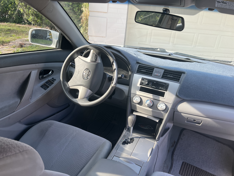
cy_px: 88
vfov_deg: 53.1
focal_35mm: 26
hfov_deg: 67.3
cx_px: 117
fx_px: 176
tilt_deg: -22.7
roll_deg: -5.0
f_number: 1.5
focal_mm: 5.7
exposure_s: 1/263
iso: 40
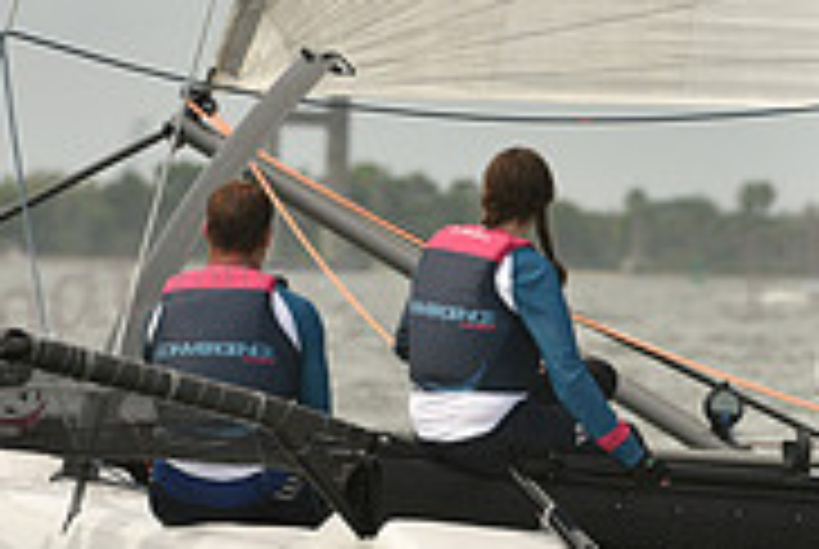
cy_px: 502
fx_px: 14515
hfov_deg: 3.2
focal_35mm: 637
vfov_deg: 2.2
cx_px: 504
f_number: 5.6
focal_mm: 200
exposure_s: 1/1600
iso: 320
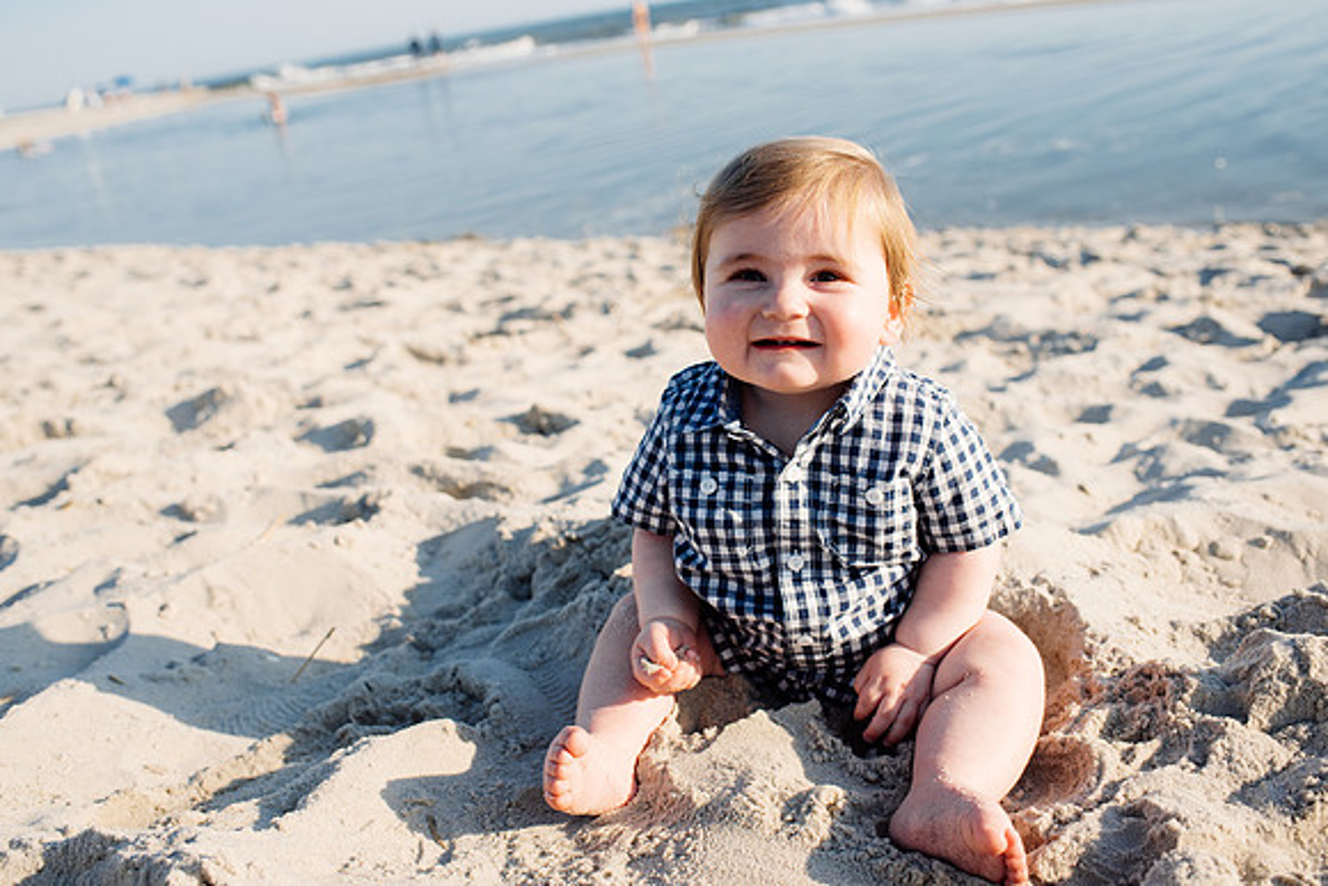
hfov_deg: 54.4
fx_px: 1291
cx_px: 664
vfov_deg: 37.9
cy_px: 443
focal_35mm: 35
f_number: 4.5
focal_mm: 35
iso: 160
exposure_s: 1/1250
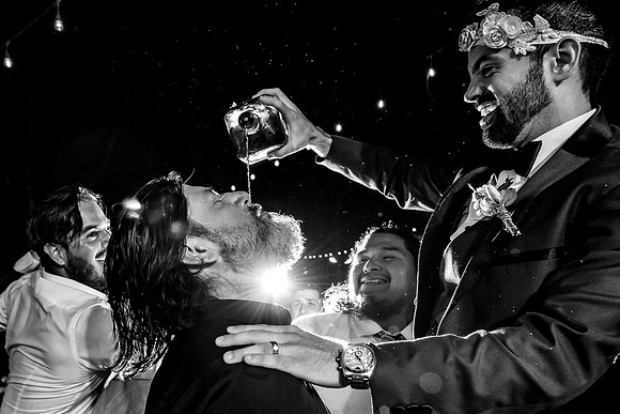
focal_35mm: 31
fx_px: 527
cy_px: 255
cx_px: 225
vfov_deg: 42.6
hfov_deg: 60.0
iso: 2000
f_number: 7.1
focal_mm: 24
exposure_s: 1/160
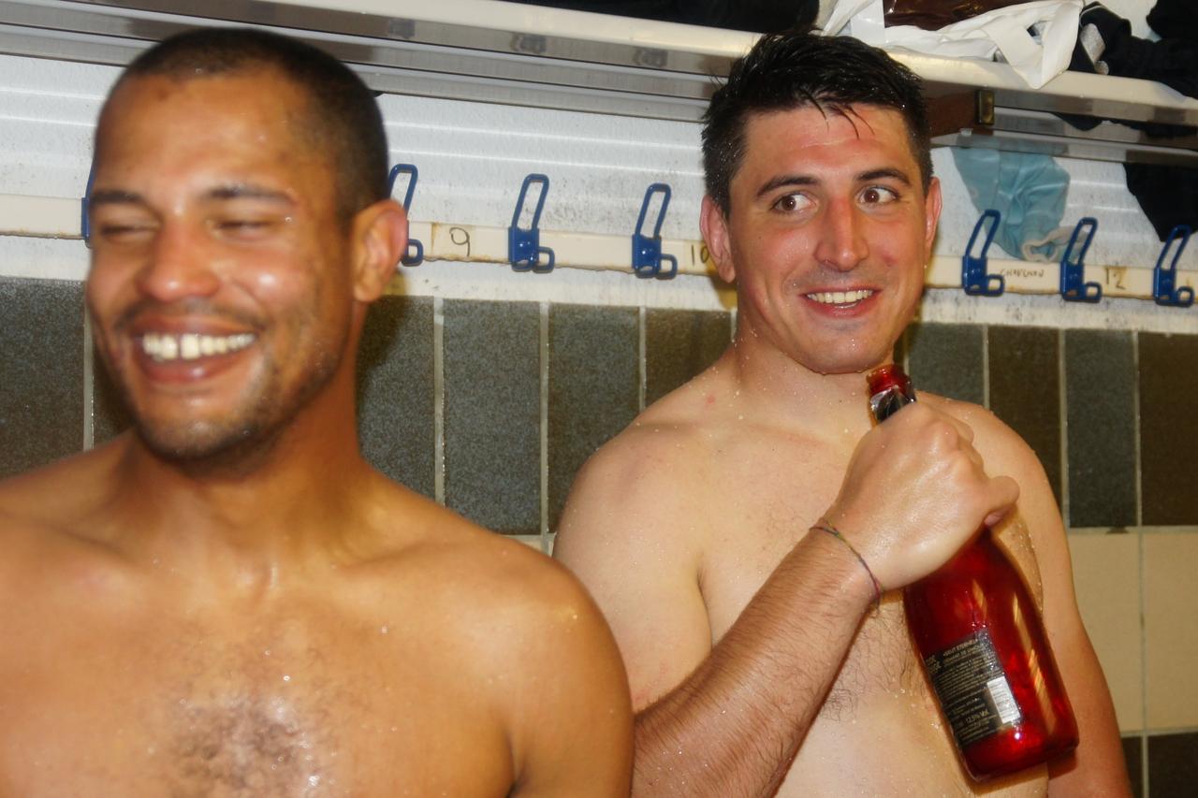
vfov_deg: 22.6
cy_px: 399
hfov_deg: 33.4
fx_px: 1996
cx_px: 599
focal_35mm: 60
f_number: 4
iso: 400
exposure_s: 1/60
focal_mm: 40
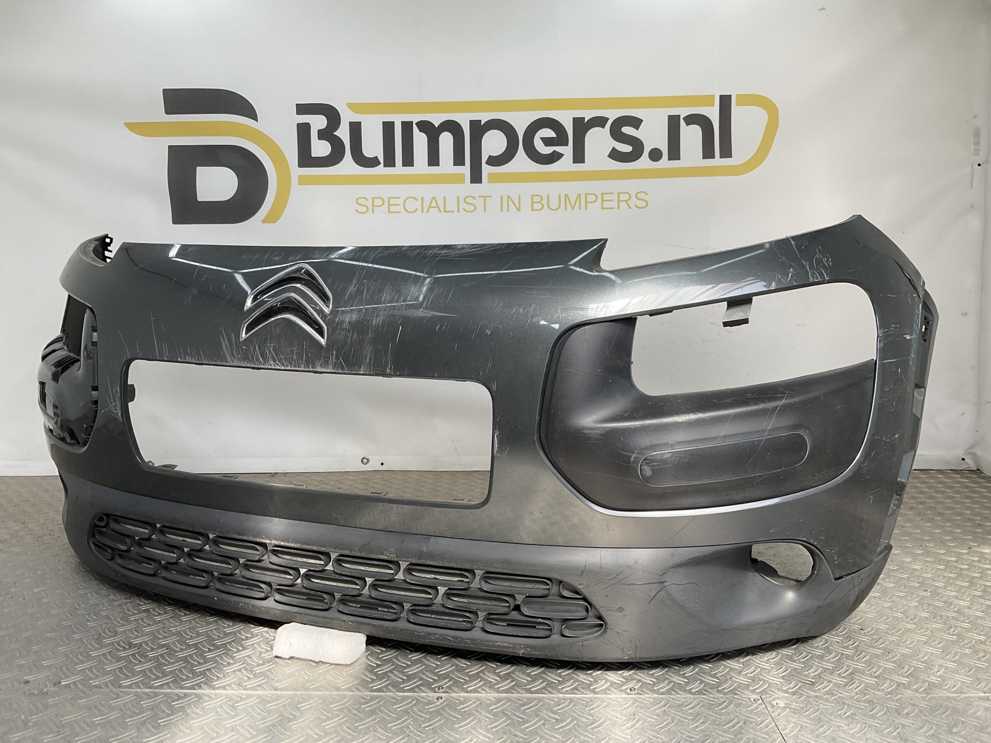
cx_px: 496
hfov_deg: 61.7
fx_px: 830
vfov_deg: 48.2
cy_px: 372
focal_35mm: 29
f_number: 1.8
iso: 16
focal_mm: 3
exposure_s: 1/245
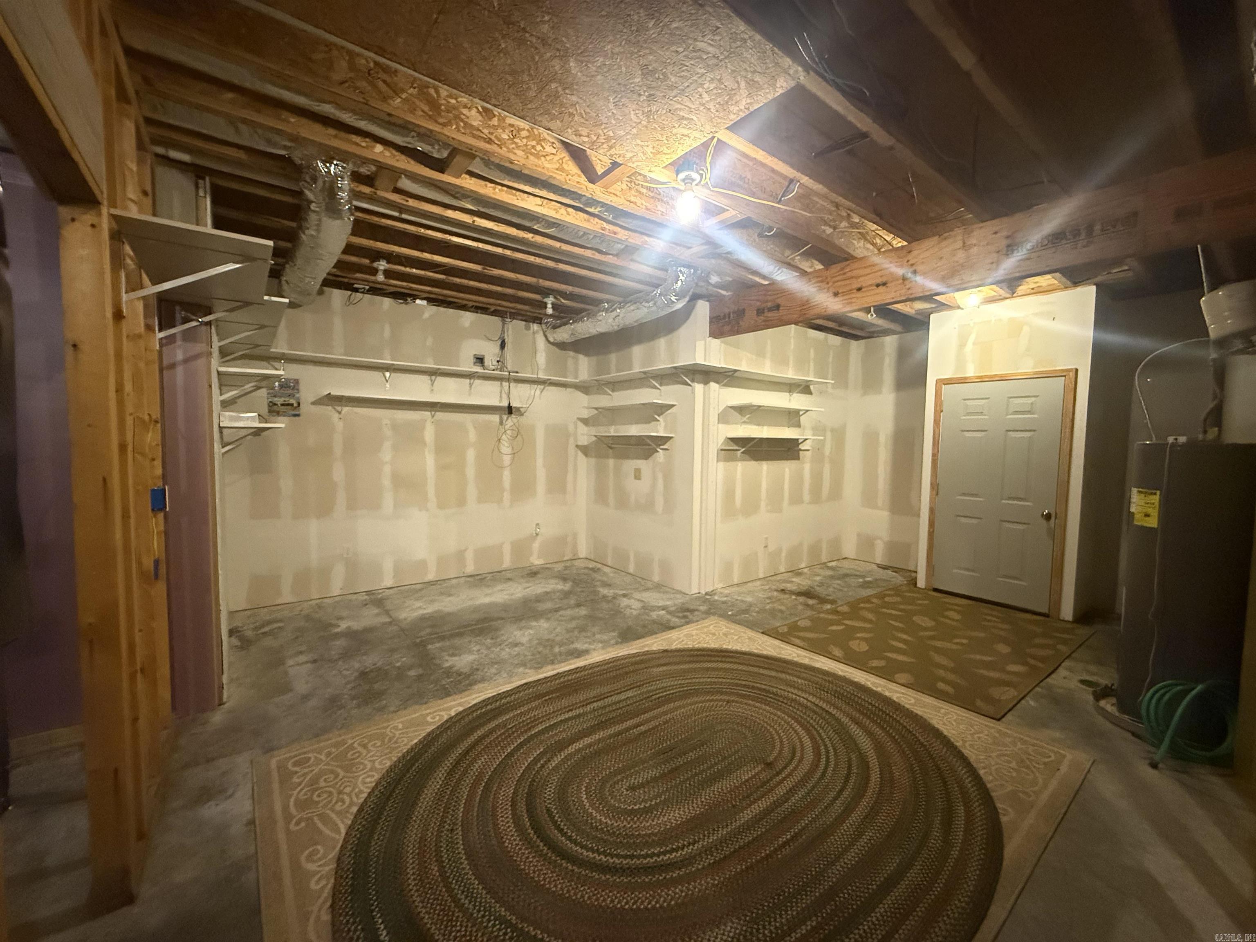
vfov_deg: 85.7
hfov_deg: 102.1
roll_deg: -1.2
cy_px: 471
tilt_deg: -3.7
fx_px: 508
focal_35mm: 14
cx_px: 628
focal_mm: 2.22
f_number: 2.2
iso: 1250
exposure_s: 1/60
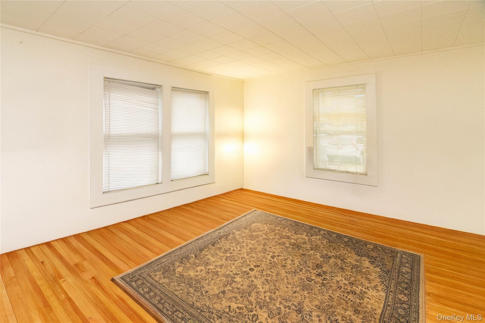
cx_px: 242
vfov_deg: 77.3
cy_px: 162
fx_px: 202
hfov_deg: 100.4
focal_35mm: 15
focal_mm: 10
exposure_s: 1/60
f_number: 5.6
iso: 10000
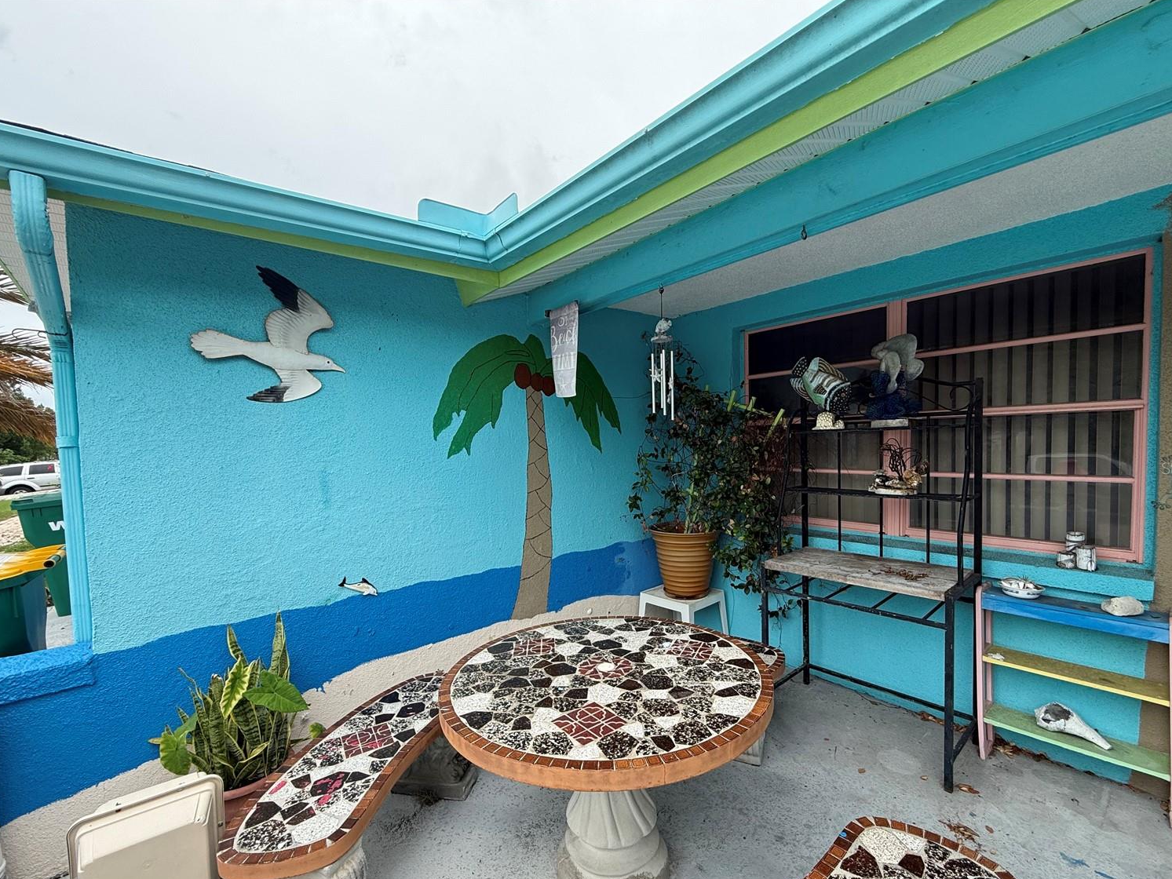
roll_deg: +1.0
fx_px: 508
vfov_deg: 81.7
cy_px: 468
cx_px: 608
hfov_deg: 98.1
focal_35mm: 15
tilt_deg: -1.4
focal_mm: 2.22
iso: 50
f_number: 2.2
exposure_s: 1/390
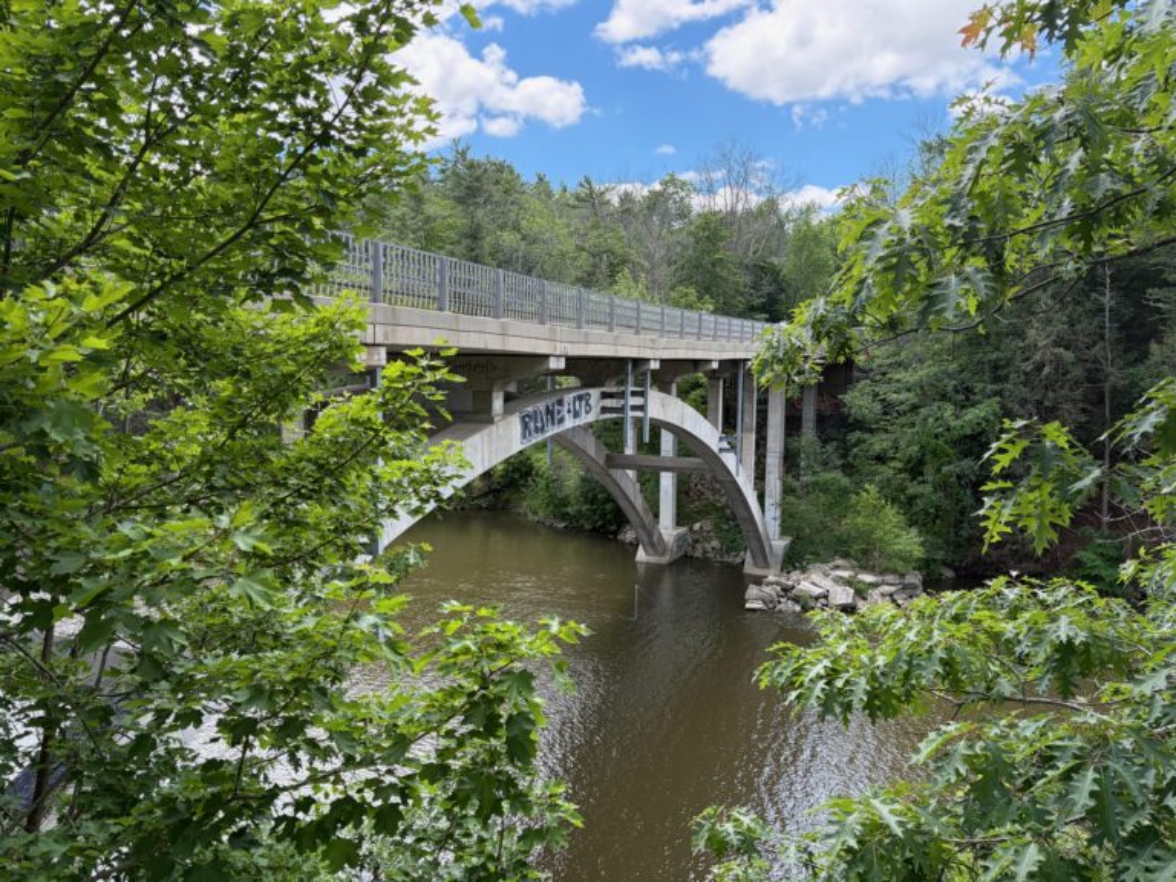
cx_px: 588
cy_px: 441
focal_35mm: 26
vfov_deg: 53.1
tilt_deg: -5.2
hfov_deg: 67.3
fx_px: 883
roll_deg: -0.7
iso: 64
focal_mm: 5.96
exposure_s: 1/747
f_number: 1.6
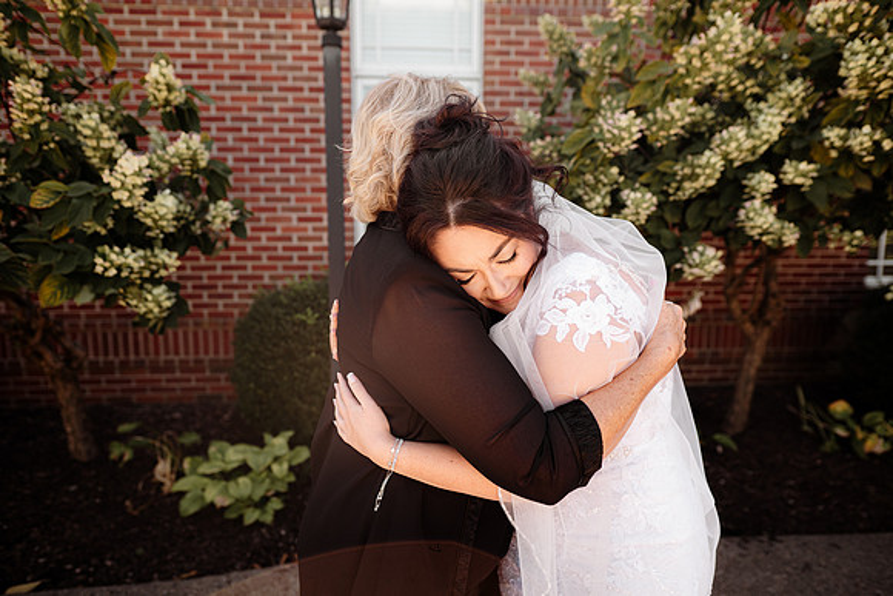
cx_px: 446
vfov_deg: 53.2
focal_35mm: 24
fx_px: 595
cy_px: 298
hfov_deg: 73.7
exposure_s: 1/640
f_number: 2.8
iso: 250
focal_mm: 24
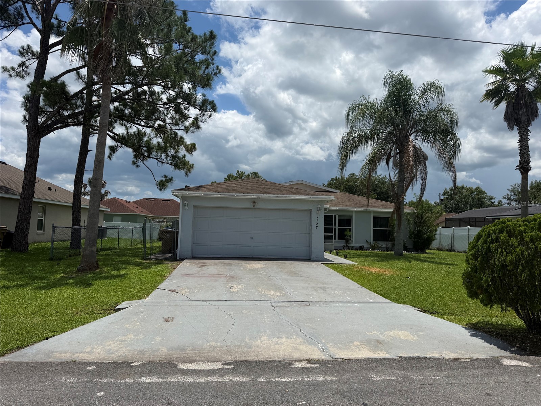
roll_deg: -0.5
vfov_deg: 56.8
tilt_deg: +3.9
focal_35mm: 24
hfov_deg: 71.6
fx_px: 375
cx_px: 270
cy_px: 203
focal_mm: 6.76
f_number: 1.78
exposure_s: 1/9091
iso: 80
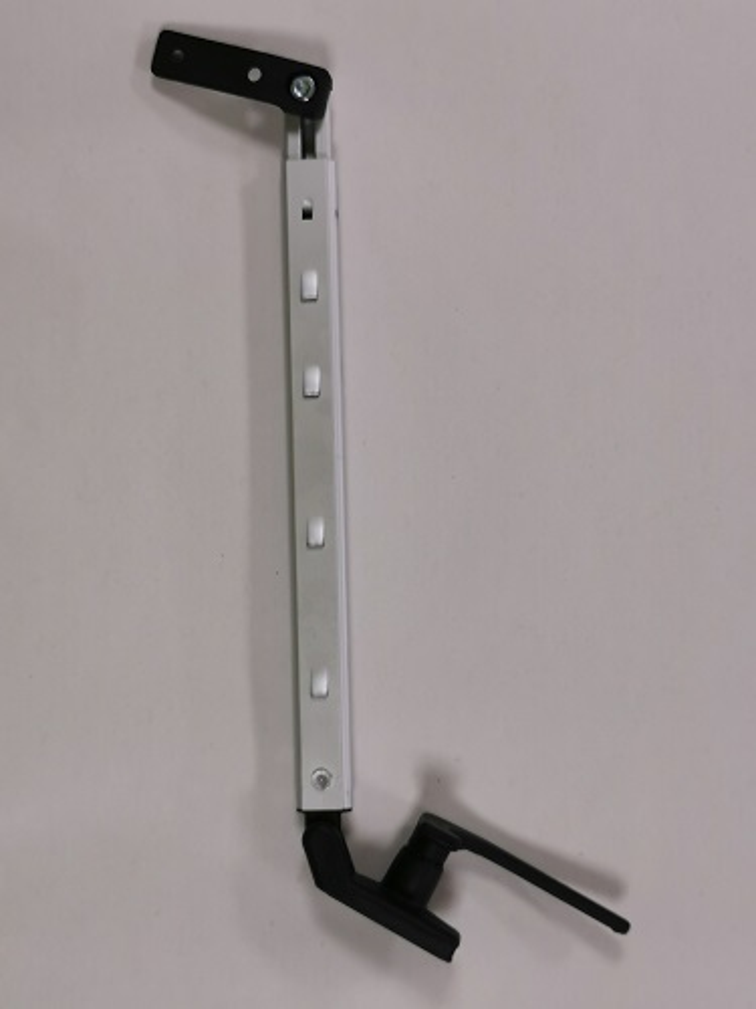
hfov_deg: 22.6
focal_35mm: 65
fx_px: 1893
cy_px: 504
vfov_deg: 29.8
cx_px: 378
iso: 64
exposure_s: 1/100
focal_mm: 5.58
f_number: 1.8
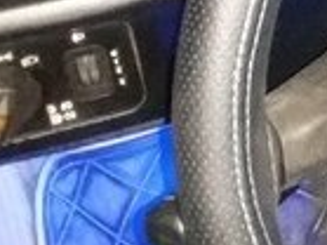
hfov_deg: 11.5
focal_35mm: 147
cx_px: 739
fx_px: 1387
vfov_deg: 9.9
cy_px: -67
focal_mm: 3.3
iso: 500
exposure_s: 1/17
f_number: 2.2
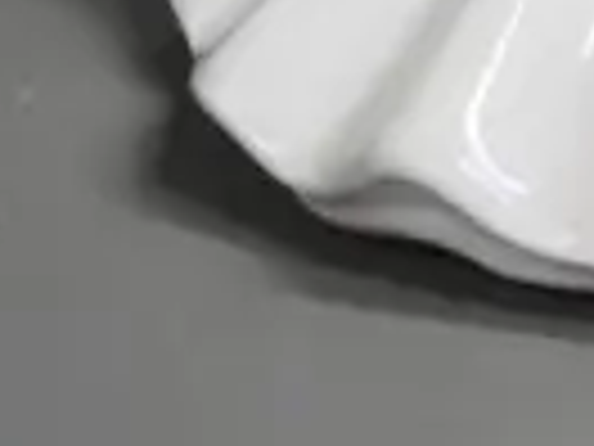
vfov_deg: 5.0
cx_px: 1426
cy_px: -1059
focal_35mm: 280
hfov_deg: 6.7
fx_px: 4805
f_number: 4
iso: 1600
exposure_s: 1/125
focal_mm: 18
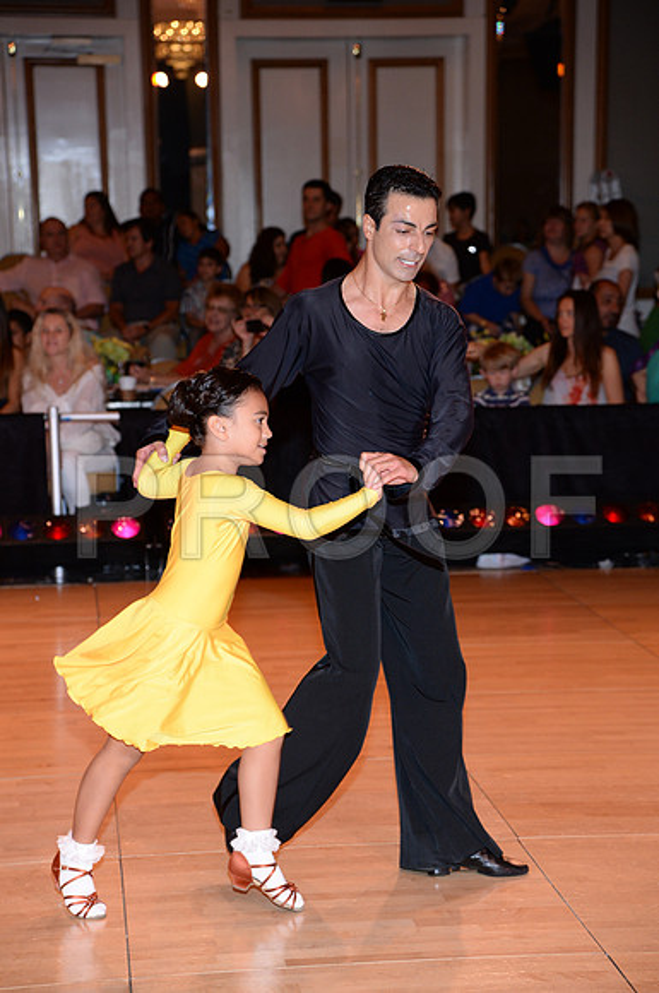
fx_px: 2368
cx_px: 330
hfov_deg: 15.8
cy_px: 496
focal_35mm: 86
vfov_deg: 23.7
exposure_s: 1/200
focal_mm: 86
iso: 1250
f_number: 5
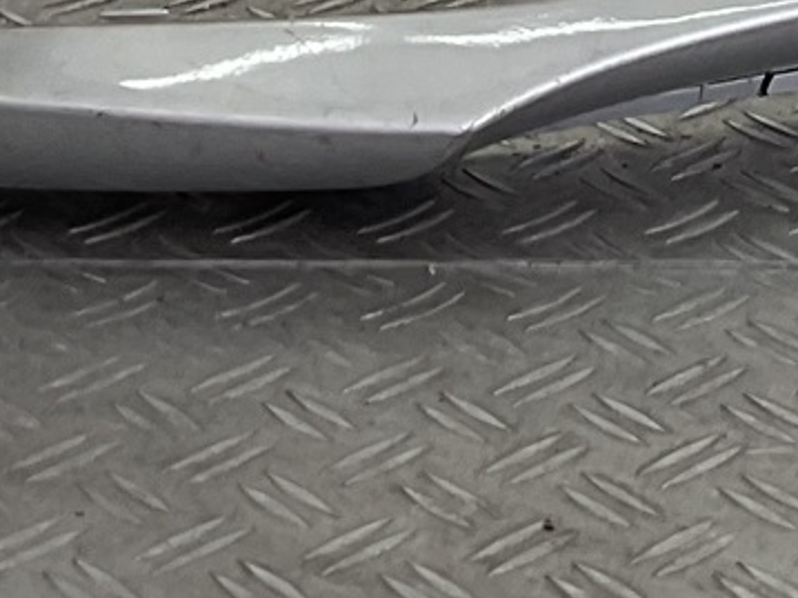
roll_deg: -0.4
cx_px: 842
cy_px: -974
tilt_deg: -9.1
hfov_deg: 12.0
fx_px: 3756
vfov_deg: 8.2
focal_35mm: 163
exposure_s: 1/167
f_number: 1.8
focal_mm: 3
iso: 16
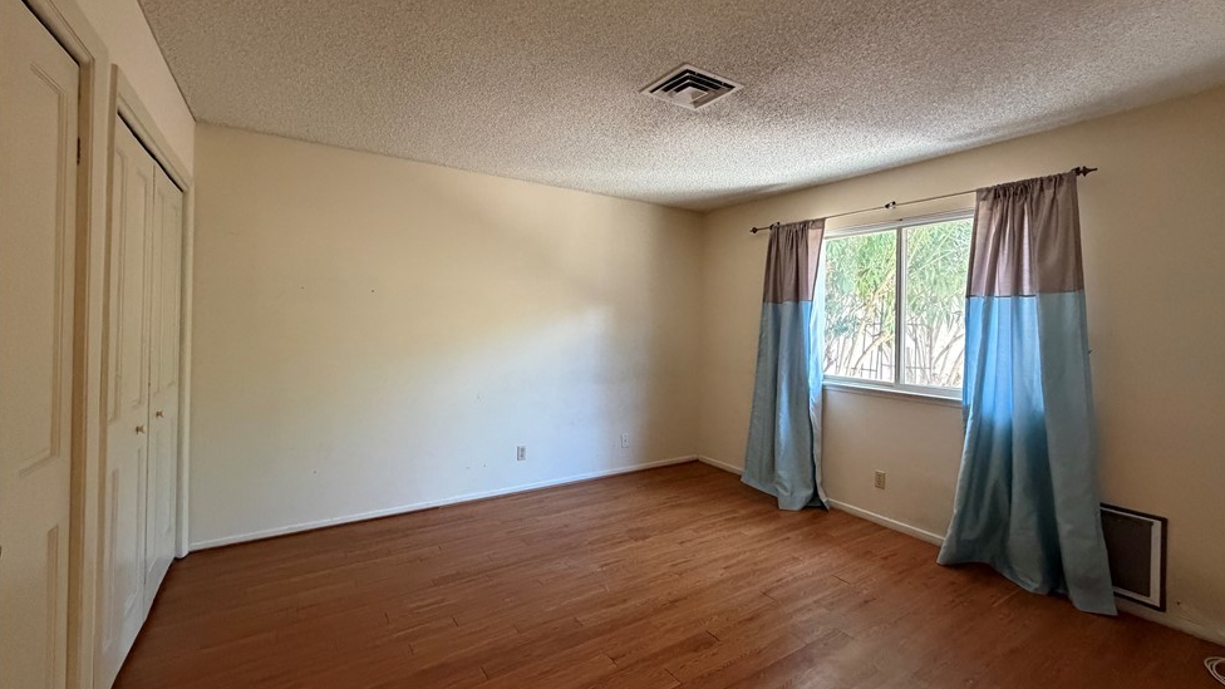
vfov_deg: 67.0
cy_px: 316
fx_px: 520
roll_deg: -2.2
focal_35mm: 16
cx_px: 639
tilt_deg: +1.0
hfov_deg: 99.3
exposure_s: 1/60
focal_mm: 2.22
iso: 640
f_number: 2.2
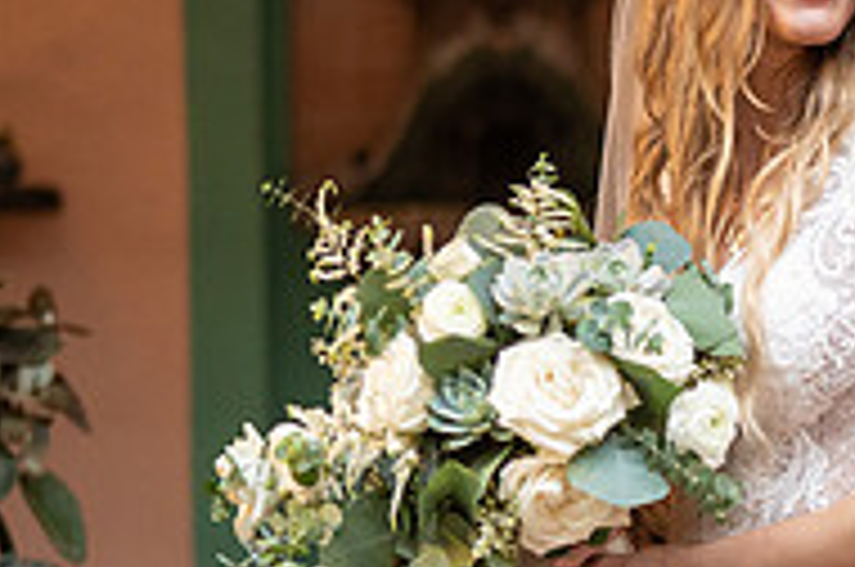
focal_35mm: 153
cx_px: 868
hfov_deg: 13.3
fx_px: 3628
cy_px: 434
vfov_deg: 8.9
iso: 1600
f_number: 1.4
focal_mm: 50
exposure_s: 1/500
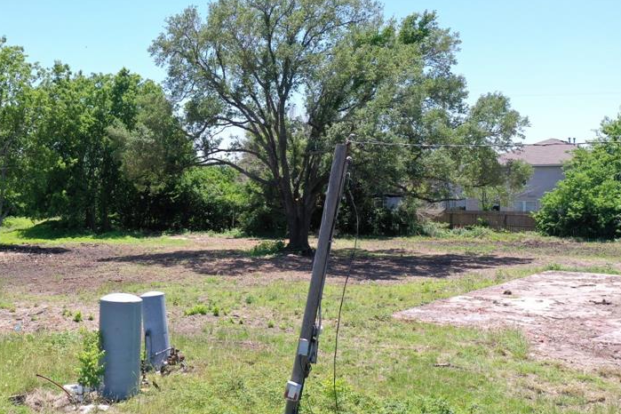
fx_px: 707
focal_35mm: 41
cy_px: 197
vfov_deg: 32.6
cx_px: 194
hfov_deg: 46.5
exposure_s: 1/240
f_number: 5
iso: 100
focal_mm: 10.26
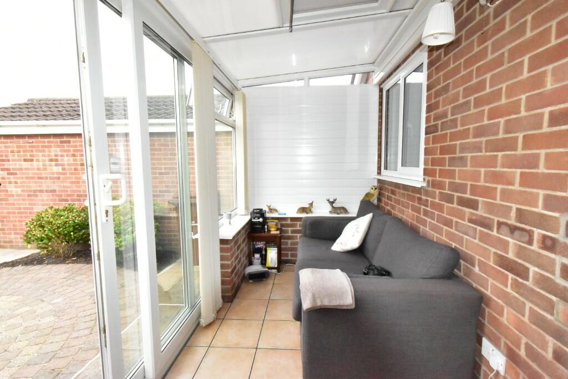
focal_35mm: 16
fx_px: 260
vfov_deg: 72.1
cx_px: 284
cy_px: 190
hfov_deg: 95.0
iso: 12800
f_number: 18
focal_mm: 11
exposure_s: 1/200
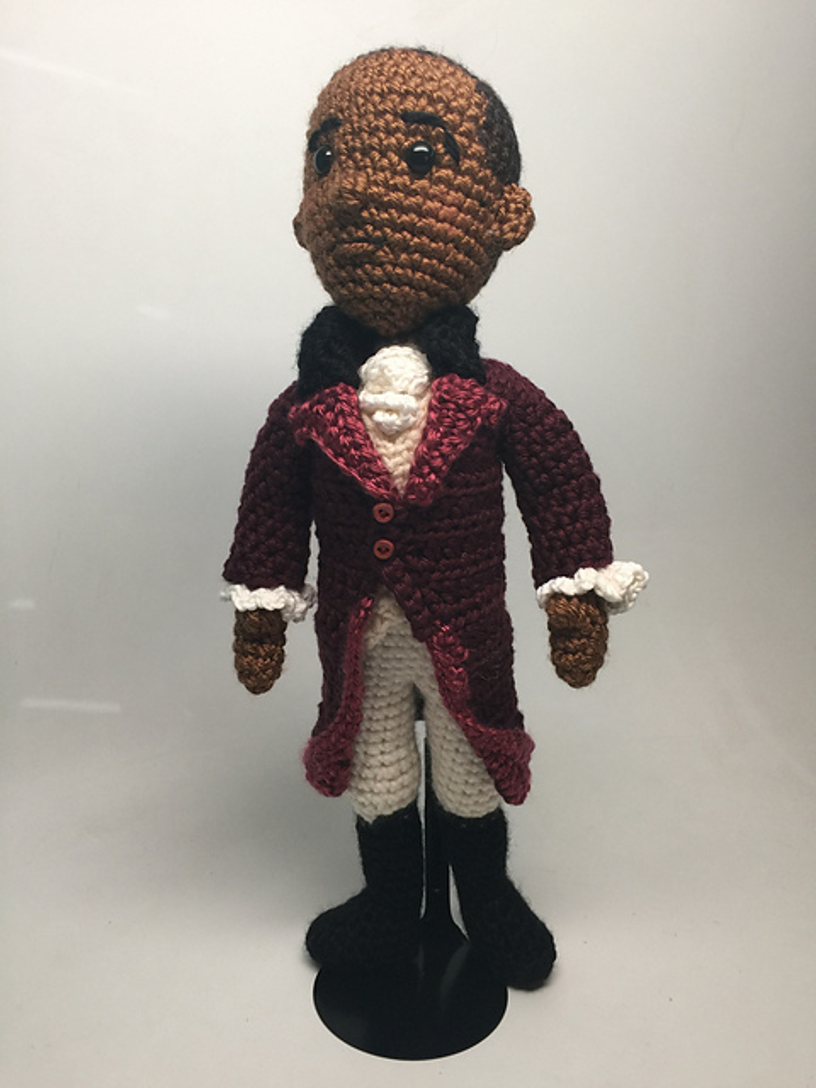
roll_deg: -1.2
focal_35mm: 29
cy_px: 544
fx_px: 911
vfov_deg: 61.7
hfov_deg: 48.2
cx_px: 408
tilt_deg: -10.8
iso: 32
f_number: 2.2
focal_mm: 4.15
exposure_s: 1/40
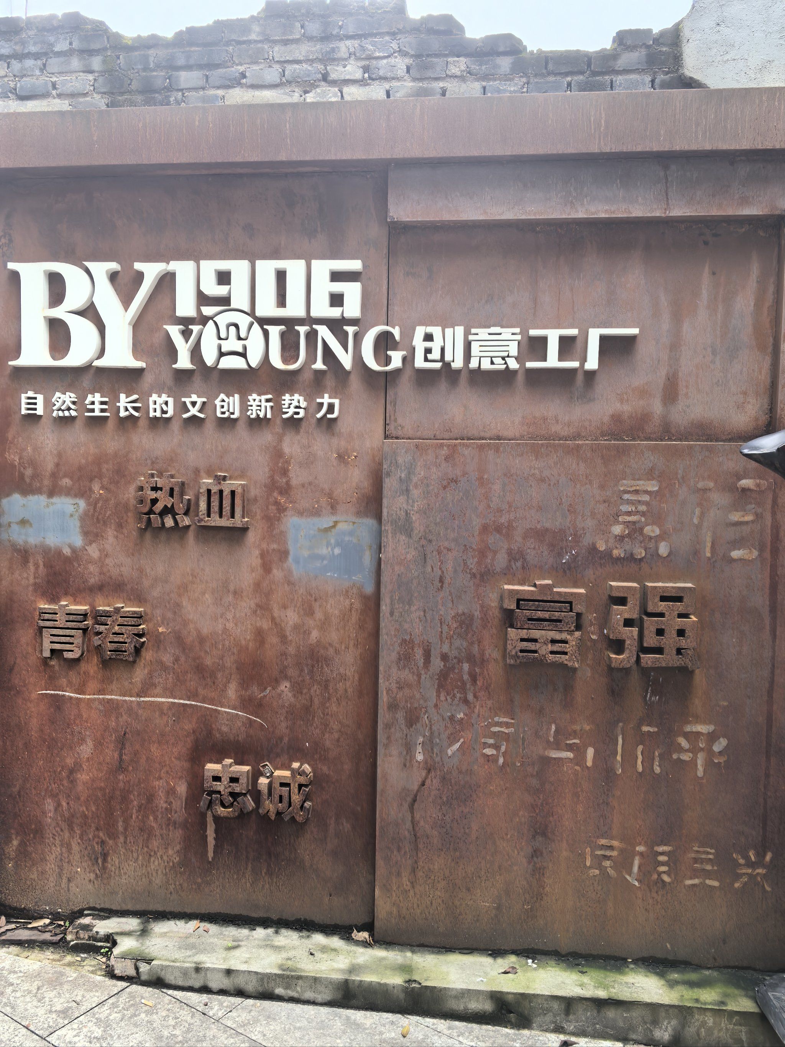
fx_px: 816
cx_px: 392
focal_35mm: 27
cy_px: 524
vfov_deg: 65.3
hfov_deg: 51.4
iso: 50
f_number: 2
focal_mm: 6.35
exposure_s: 1/120
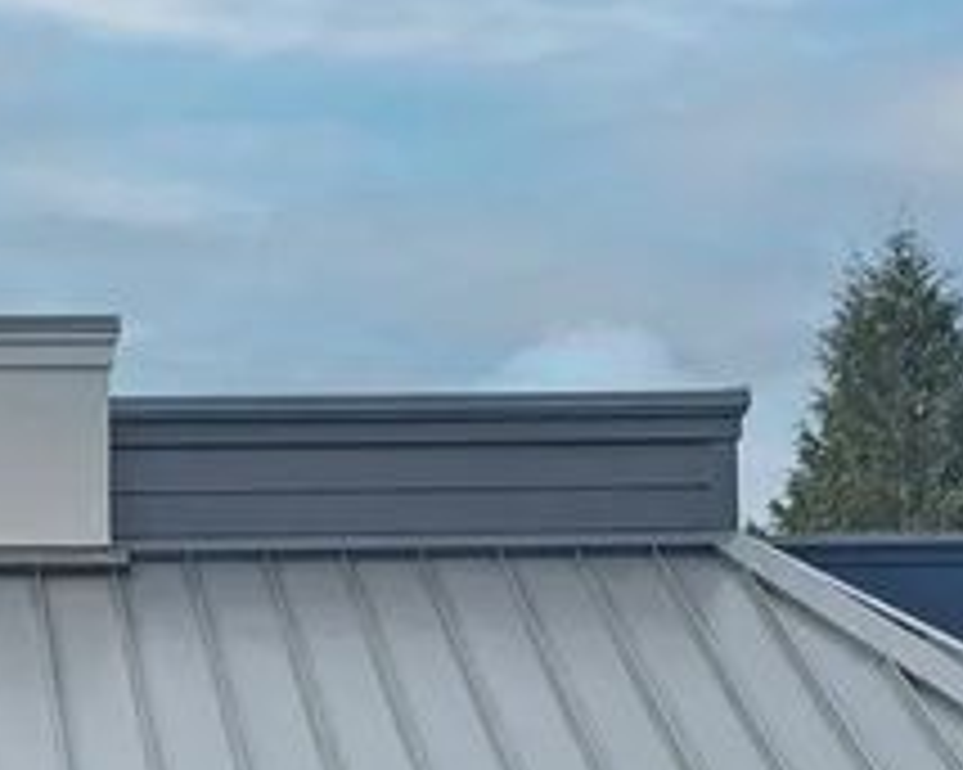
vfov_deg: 13.3
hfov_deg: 16.5
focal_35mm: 112
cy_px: 968
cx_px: -180
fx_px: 3191
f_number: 1.78
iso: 80
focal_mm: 6.76
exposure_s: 1/6410
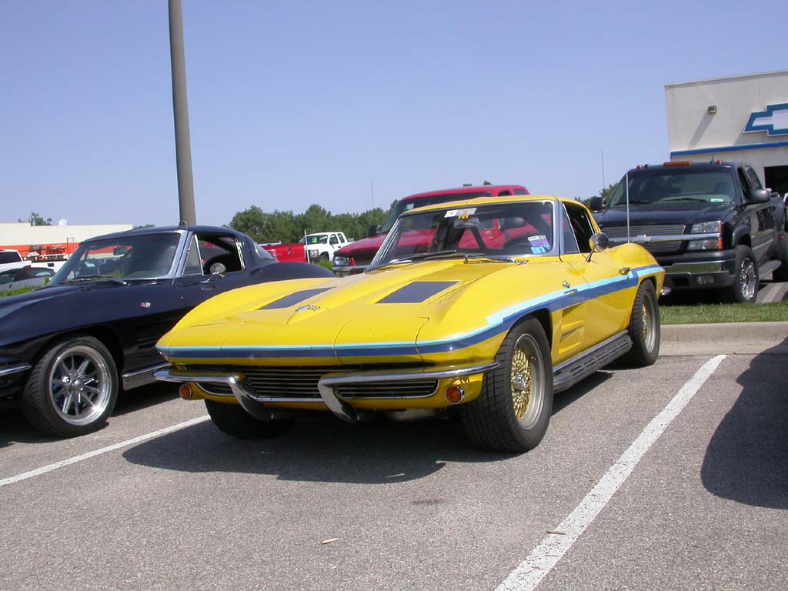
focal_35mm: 38
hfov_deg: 49.0
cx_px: 394
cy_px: 296
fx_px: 865
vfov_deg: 37.7
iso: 100
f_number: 7.5
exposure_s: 1/360
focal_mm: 7.85
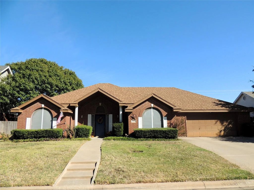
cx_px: 127
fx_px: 176
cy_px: 95
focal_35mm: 24
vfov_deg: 56.8
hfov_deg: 71.6
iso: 100
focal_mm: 4.3
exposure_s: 1/1250
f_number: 3
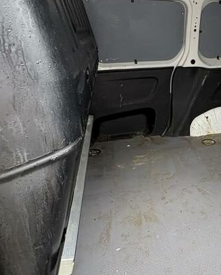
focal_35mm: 30
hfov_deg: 44.4
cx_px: 197
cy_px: 113
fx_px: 245
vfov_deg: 58.4
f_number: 2.2
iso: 64
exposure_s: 1/136
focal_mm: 2.22
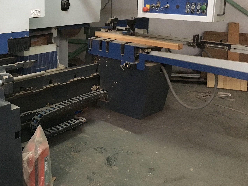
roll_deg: +0.5
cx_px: 55
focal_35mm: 46
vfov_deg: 31.1
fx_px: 330
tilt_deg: -9.4
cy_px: 50
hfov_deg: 39.8
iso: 250
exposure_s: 1/17
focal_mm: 4.15
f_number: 2.2
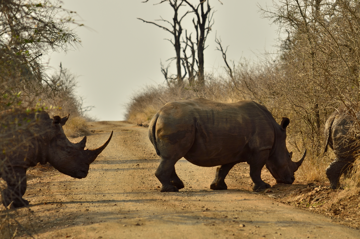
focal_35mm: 360
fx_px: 3593
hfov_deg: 5.7
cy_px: 120
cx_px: 180
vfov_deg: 3.8
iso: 100
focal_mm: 240
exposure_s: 1/250
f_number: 9
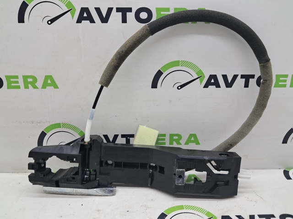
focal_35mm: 27
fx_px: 228
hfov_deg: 65.4
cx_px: 146
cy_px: 110
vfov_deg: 51.3
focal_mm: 4
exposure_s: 1/50
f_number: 1.8
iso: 50
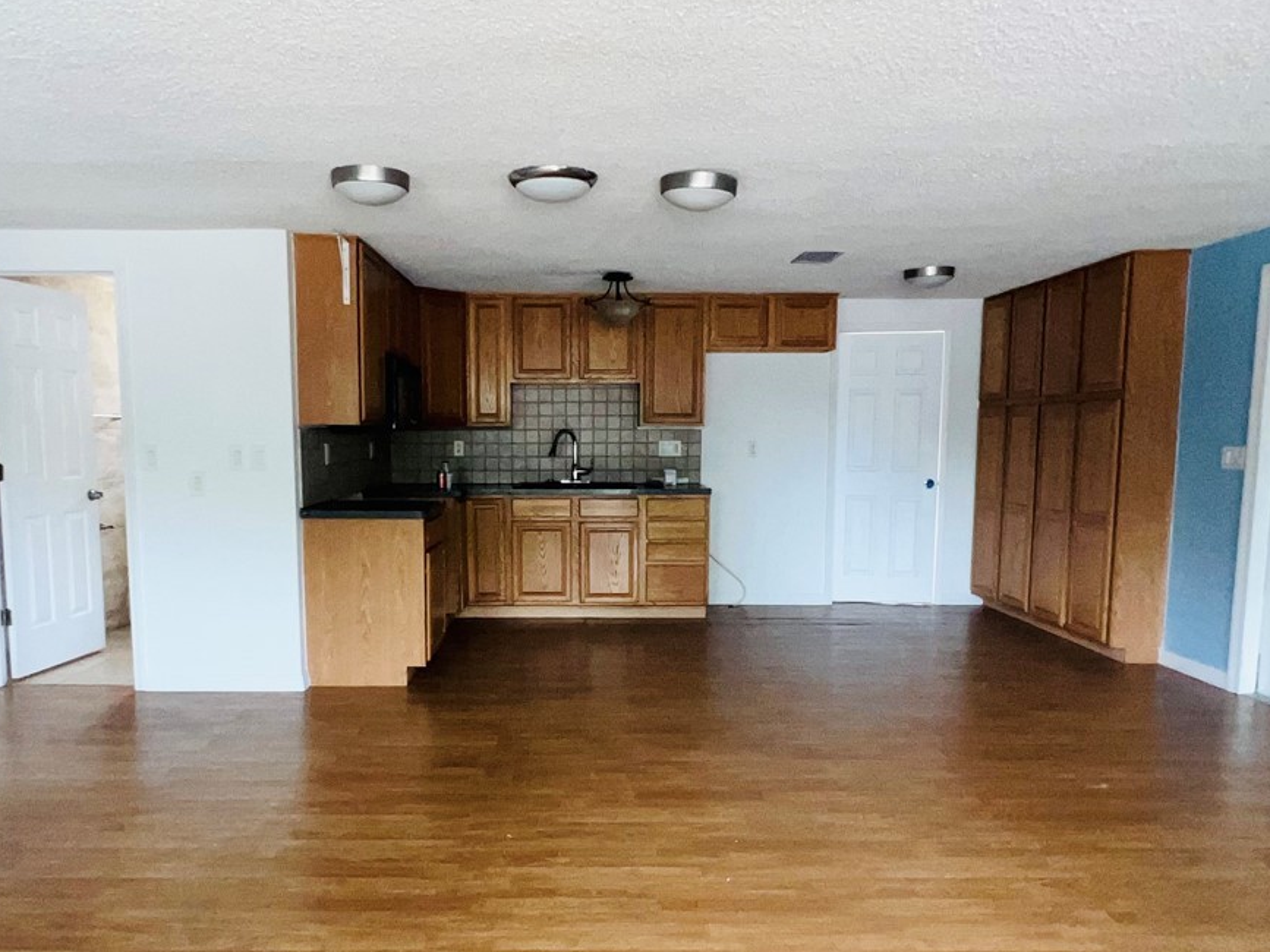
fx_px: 880
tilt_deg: -6.5
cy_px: 532
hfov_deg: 71.4
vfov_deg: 56.7
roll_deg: +0.3
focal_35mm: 24
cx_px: 570
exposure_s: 1/121
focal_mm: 1.57
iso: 100
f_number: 1.8
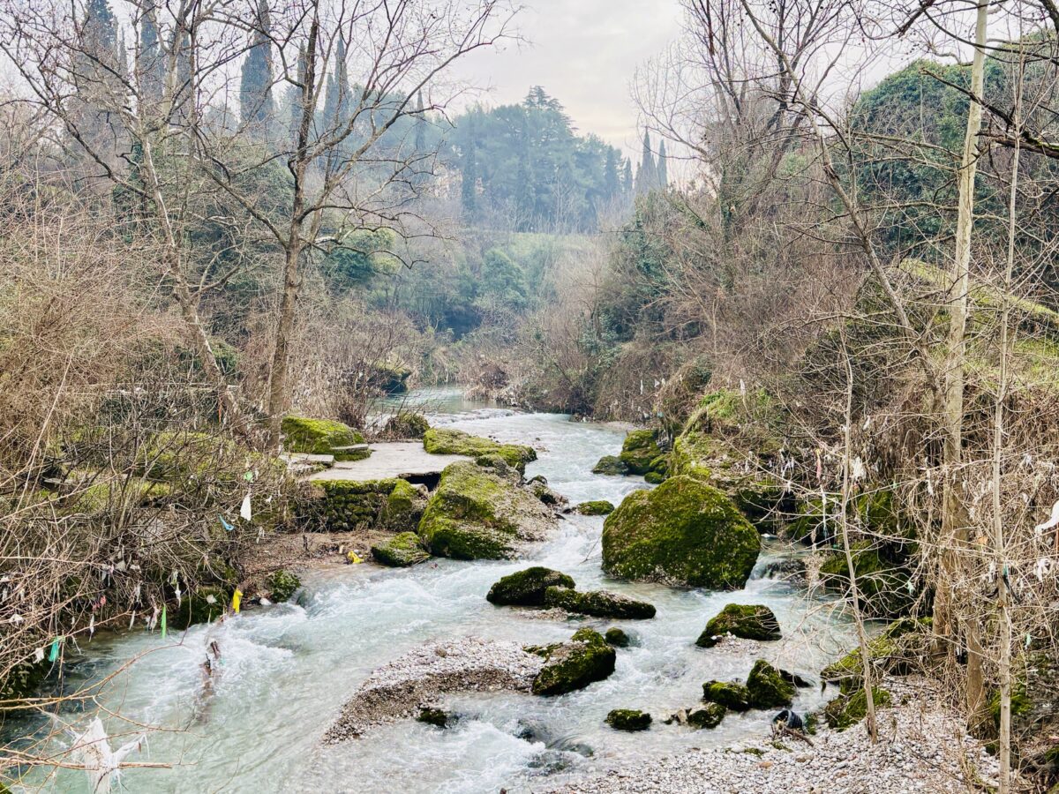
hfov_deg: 67.3
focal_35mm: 26
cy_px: 397
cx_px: 530
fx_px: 795
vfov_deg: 53.1
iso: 50
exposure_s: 1/861
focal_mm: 5.96
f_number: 1.6
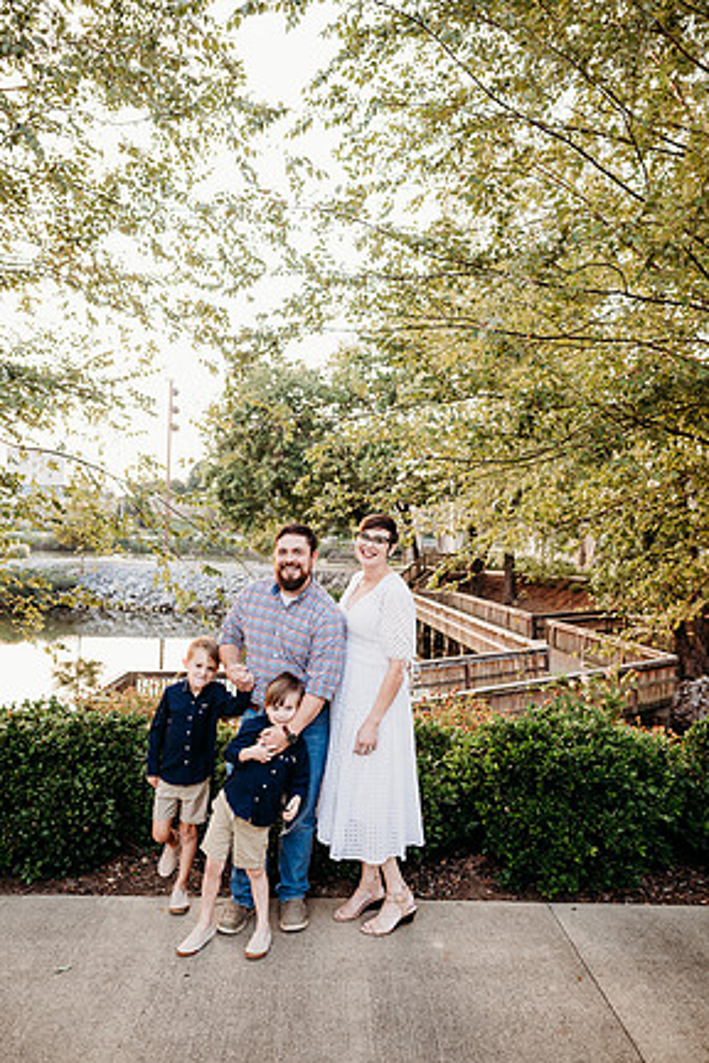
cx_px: 345
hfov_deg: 51.3
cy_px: 512
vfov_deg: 71.5
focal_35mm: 25
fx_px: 738
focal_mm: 24
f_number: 3.2
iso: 320
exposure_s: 1/200
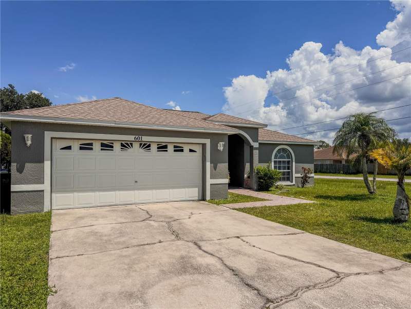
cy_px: 154
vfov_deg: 56.8
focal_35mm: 24
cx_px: 206
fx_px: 285
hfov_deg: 71.6
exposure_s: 1/12000
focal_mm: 6.76
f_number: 1.8
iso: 80
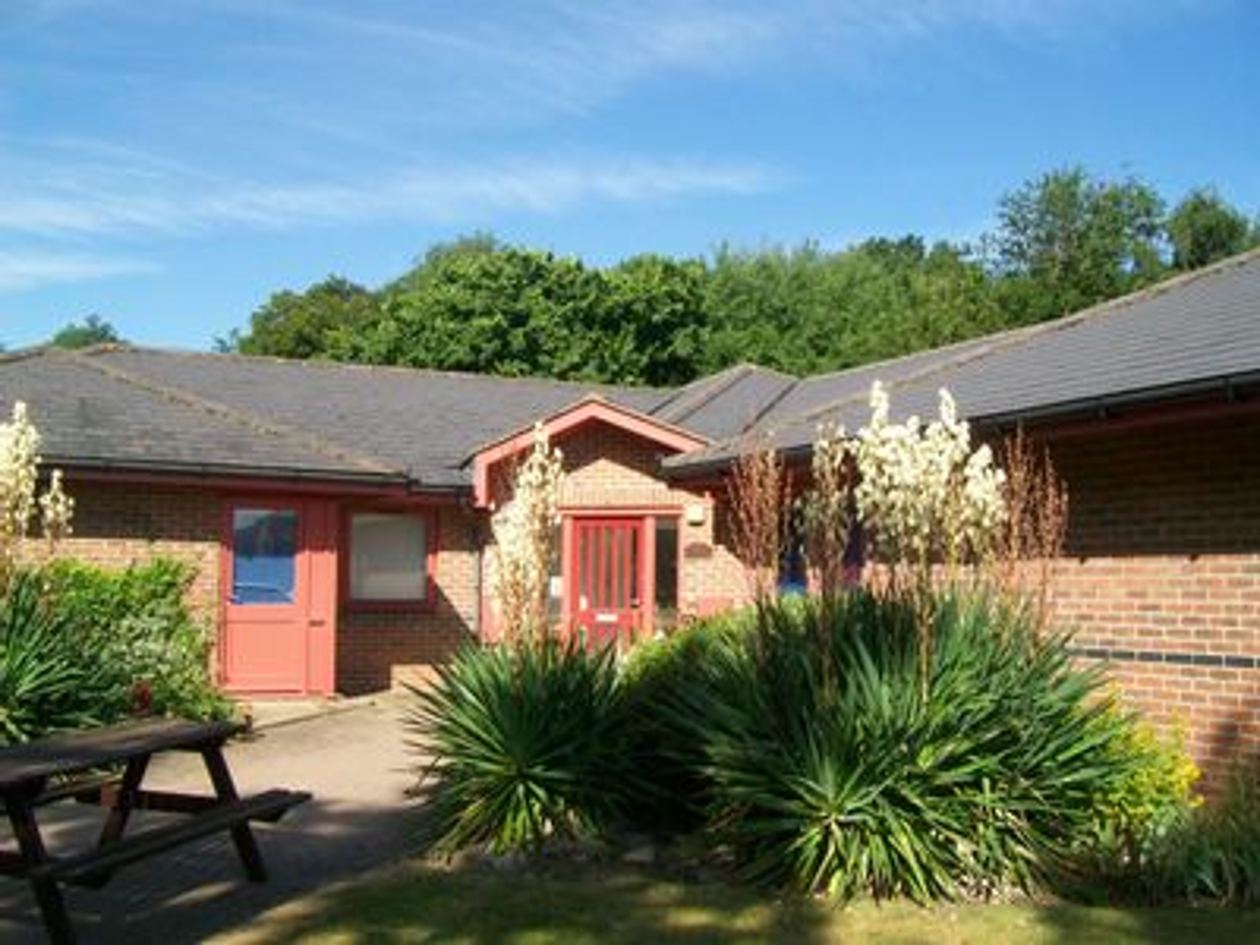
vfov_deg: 41.8
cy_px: 472
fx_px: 1238
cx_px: 630
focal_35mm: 34
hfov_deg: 54.0
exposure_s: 1/250
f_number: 4.9
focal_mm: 6.1
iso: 64
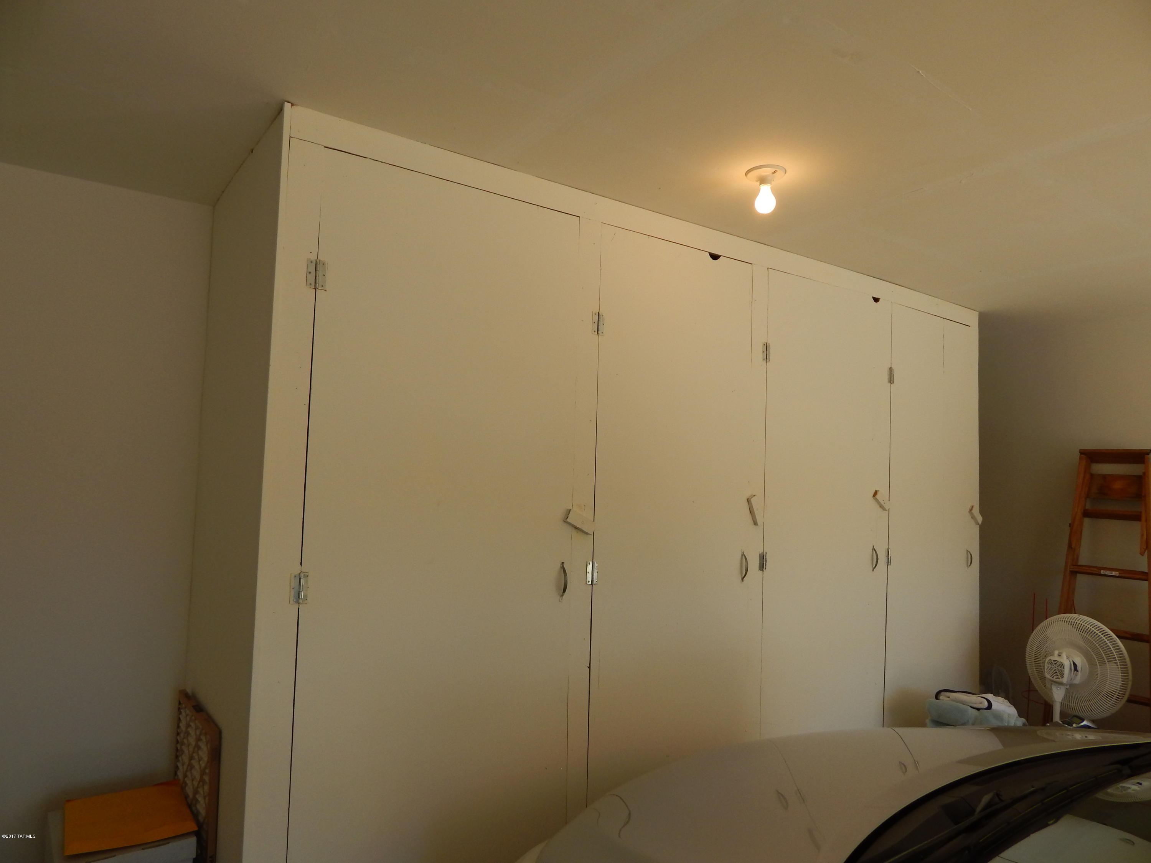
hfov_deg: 73.9
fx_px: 765
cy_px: 432
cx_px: 576
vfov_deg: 58.9
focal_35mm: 23
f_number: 3
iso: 125
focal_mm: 4
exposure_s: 1/320
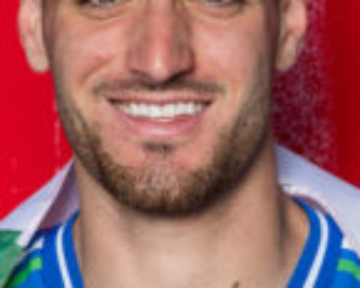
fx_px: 2834
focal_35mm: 266
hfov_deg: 7.3
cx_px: 278
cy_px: 557
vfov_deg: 5.7
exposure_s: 1/200
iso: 200
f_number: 7.1
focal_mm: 40
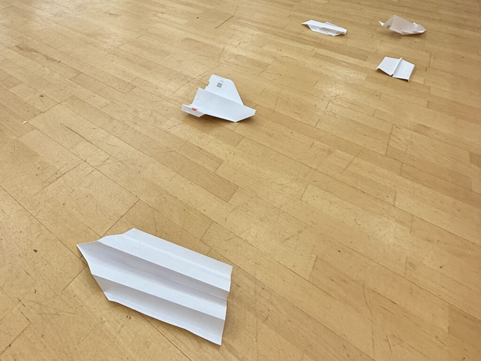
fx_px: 195
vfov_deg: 85.7
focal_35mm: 14
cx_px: 240
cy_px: 180
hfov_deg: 102.1
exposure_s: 1/99
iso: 160
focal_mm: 2.22
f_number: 2.2
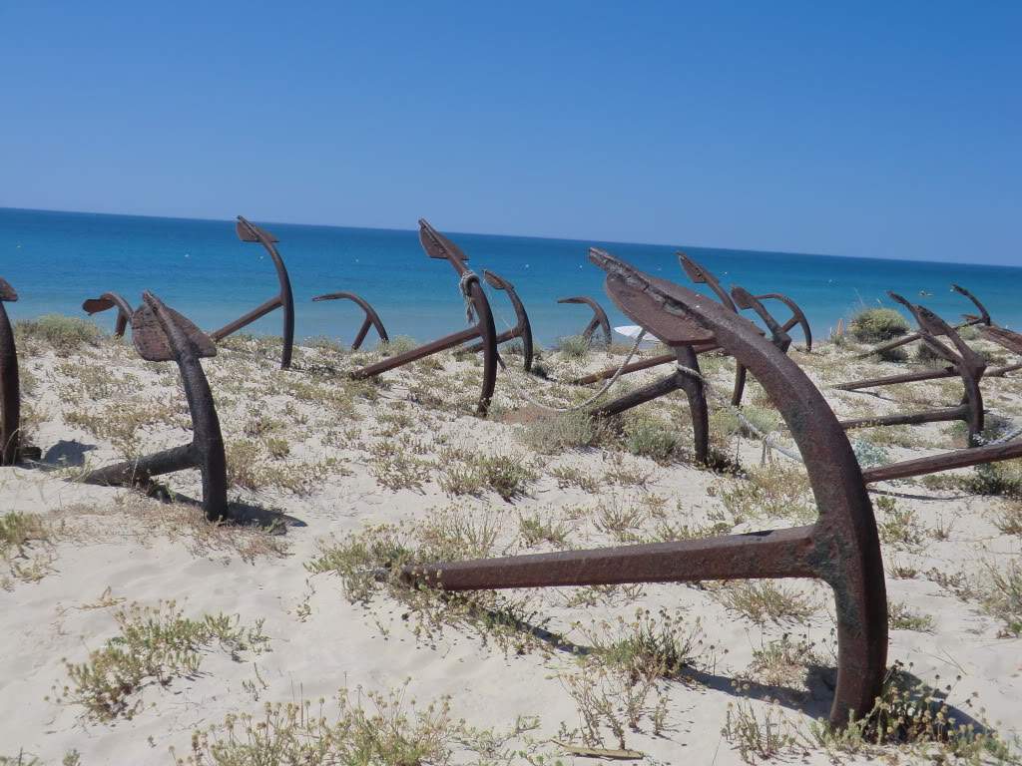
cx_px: 511
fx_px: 1181
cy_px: 383
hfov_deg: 46.8
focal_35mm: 40
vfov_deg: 36.0
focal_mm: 7.1
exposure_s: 1/250
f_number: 8.8
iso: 64
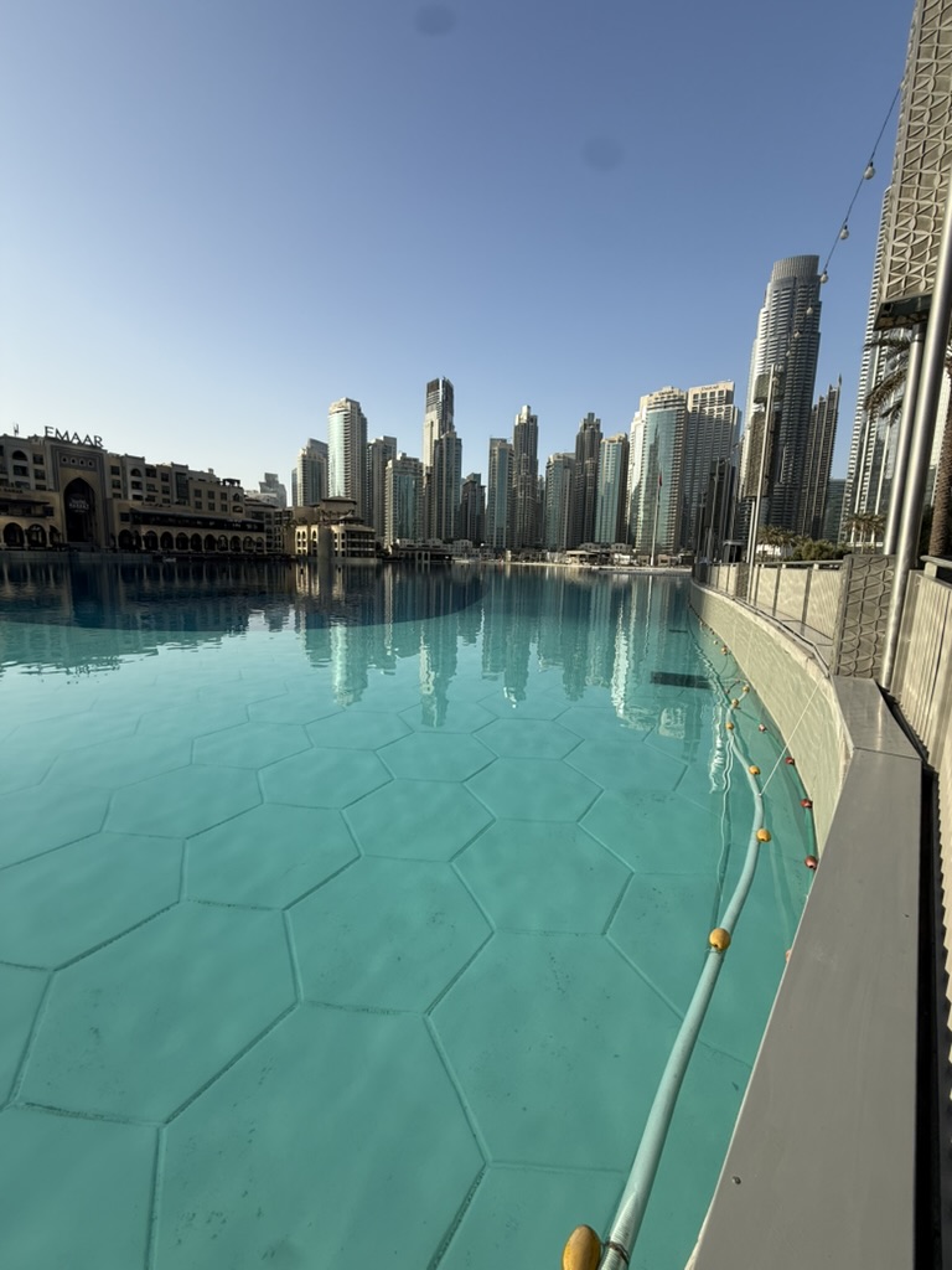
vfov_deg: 102.1
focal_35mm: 14
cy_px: 635
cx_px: 476
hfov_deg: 85.7
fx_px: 513
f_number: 2.2
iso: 50
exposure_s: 1/1656
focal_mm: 2.22
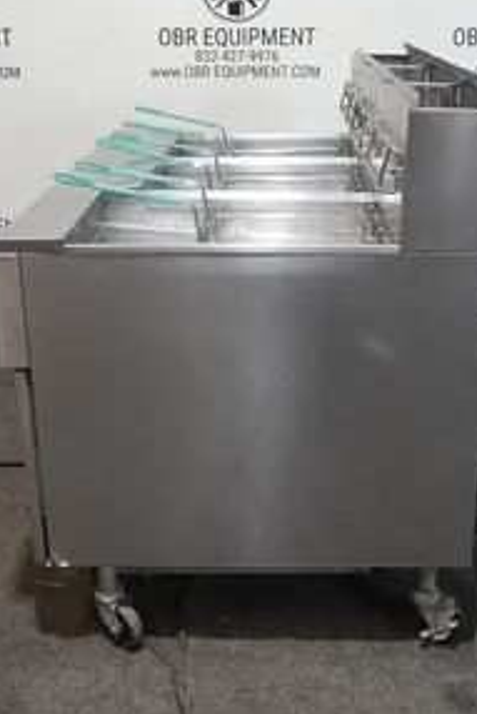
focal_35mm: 42
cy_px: 227
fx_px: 834
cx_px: 268
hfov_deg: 31.9
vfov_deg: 45.5
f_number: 3.2
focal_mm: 11.29
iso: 640
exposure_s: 1/30
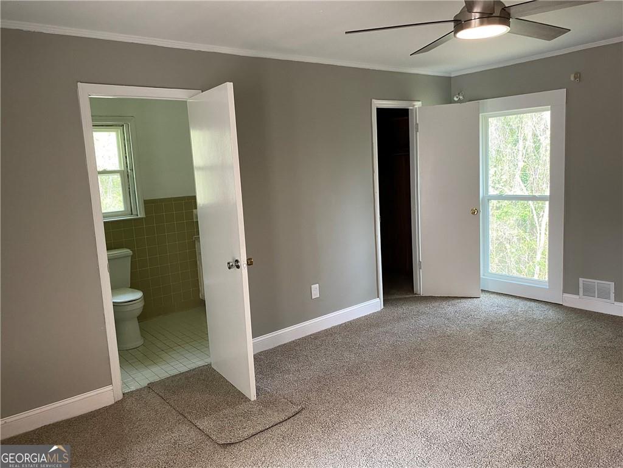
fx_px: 468
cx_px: 312
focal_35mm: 26
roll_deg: +2.7
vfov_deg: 53.1
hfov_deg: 67.3
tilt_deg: -6.4
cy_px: 234
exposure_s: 1/60
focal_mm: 4.25
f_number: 1.8
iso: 160
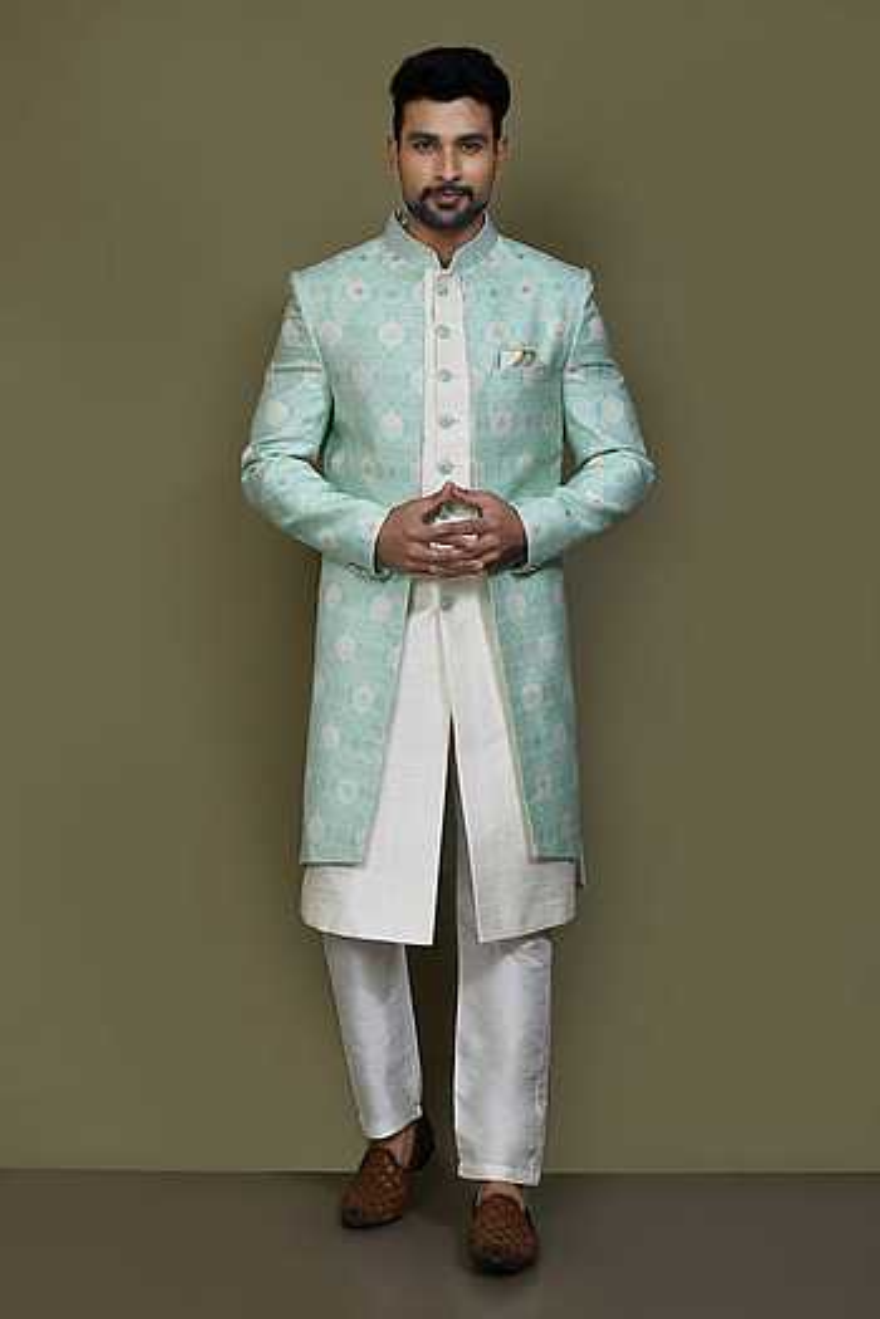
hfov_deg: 27.0
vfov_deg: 39.6
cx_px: 440
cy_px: 660
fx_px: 1833
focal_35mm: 50
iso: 640
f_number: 10
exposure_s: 1/160
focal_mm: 50
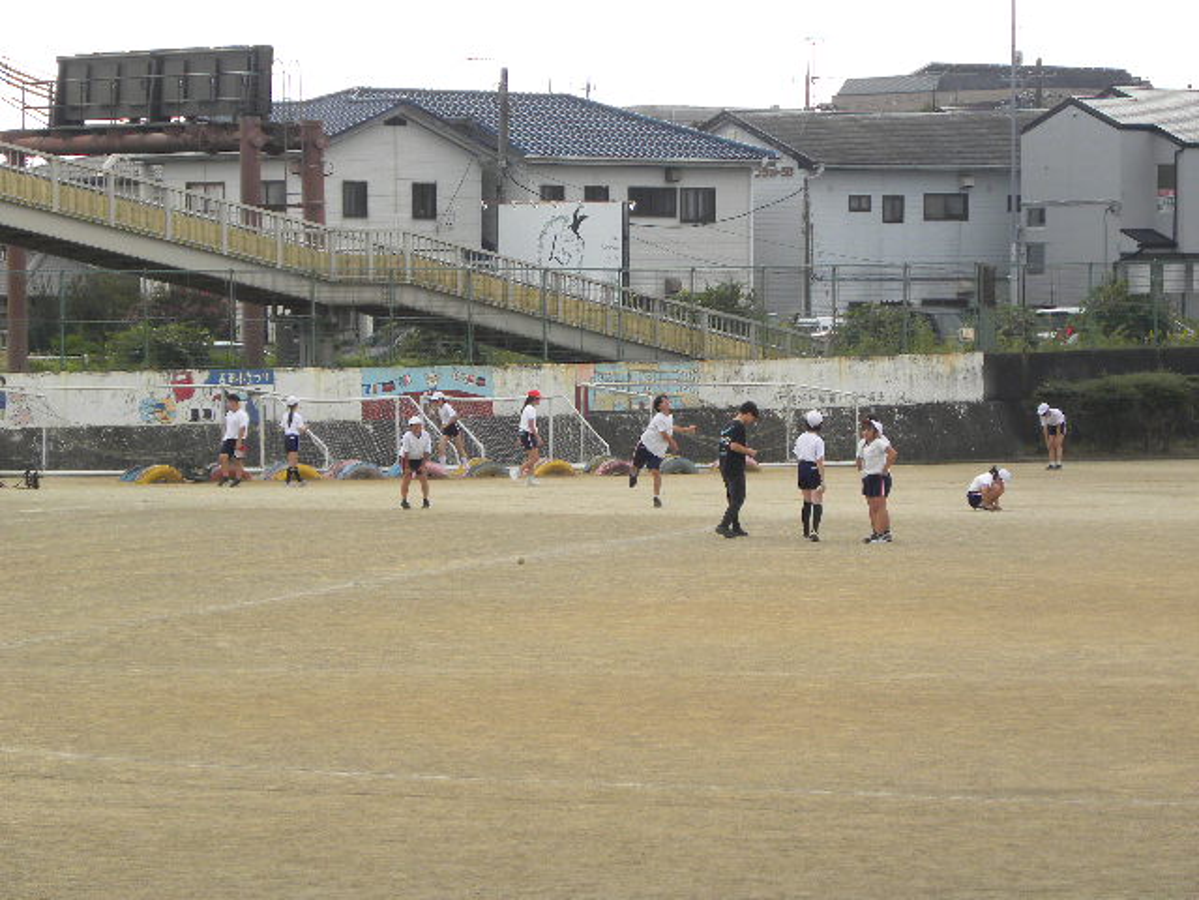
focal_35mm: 184
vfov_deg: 8.1
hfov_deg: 10.7
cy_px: 450
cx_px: 600
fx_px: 6373
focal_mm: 32.7
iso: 64
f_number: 4.5
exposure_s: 1/236
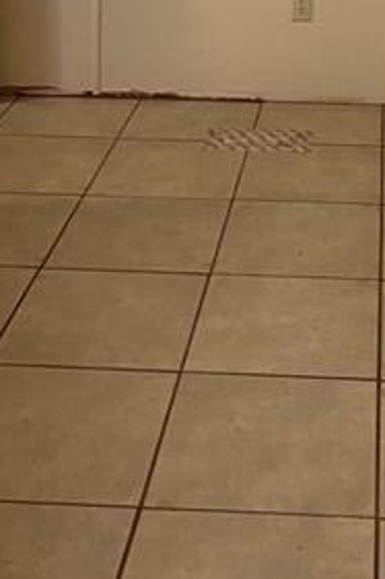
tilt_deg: -6.0
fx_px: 1188
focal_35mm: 74
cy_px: -183
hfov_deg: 18.1
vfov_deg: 23.9
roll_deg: -0.8
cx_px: 342
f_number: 1.8
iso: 320
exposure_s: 1/60
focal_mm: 4.25
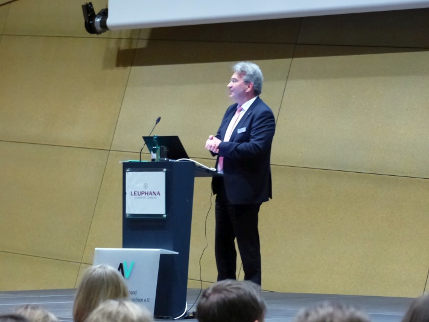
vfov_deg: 7.6
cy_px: 161
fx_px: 2416
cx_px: 214
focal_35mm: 195
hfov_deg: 10.1
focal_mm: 35.1
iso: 800
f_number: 2.8
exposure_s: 1/20
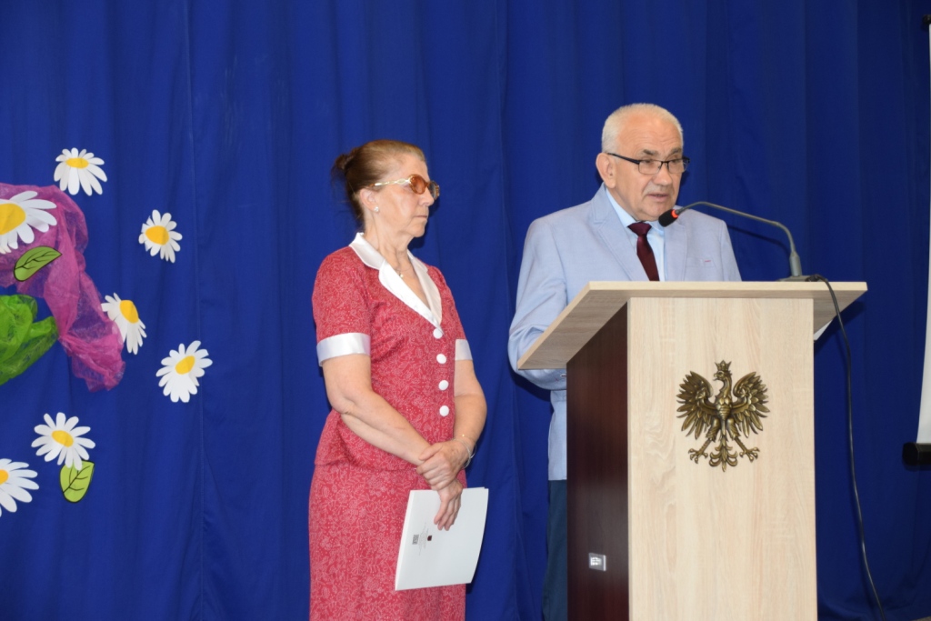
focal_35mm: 93
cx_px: 466
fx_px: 2405
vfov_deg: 14.7
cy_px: 310
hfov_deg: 21.9
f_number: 5
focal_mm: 62
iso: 800
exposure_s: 1/60
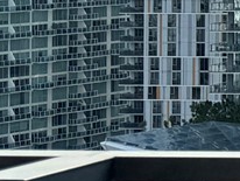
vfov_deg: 7.9
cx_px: 918
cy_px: -84
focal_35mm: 186
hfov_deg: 7.7
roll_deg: +0.5
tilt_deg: +0.1
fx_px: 1291
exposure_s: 1/6410
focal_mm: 6.76
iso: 80
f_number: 1.78
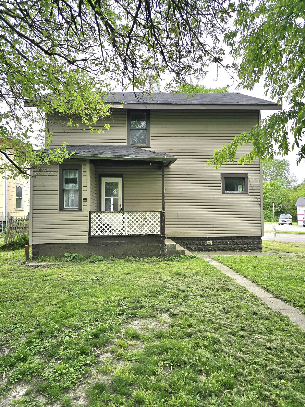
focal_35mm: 23
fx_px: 270
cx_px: 152
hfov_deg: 58.9
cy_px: 204
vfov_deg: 73.9
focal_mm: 6.3
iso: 20
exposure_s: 1/182
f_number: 1.7
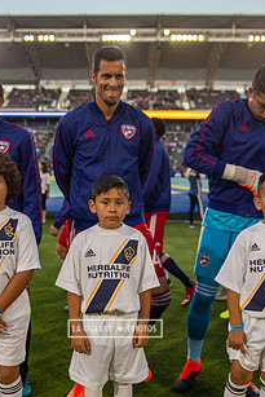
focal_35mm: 41
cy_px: 228
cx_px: 115
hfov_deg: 32.6
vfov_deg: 47.2
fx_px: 452
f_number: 2.8
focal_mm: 28
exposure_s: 1/640
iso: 450
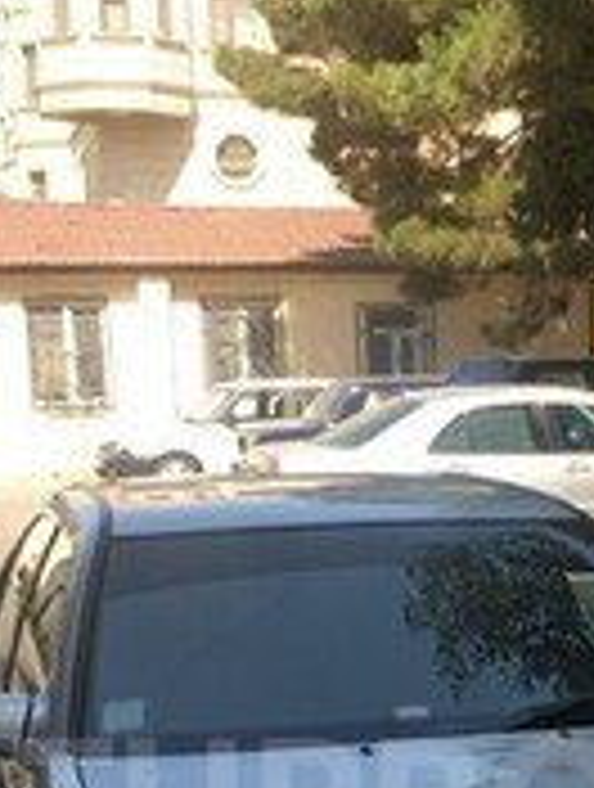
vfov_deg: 22.8
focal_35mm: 82
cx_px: 472
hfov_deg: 17.9
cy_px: 806
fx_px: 1869
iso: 25
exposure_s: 1/447
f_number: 2.2
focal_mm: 4.15
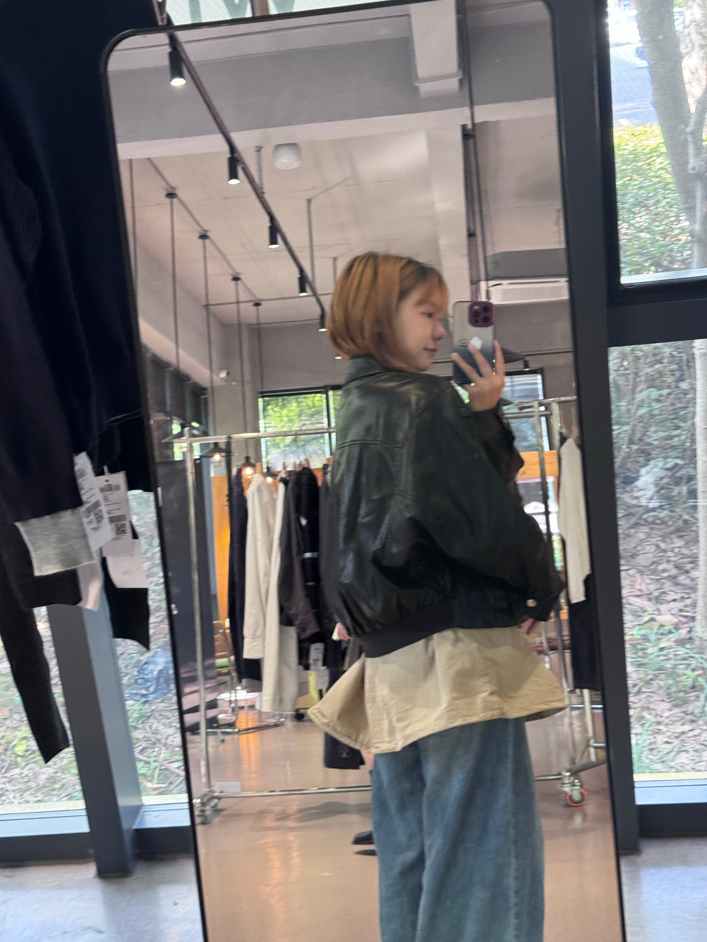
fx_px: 1307
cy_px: 471
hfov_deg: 30.3
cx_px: 354
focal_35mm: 48
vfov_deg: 39.7
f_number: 1.78
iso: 200
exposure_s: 1/50
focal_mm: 6.76
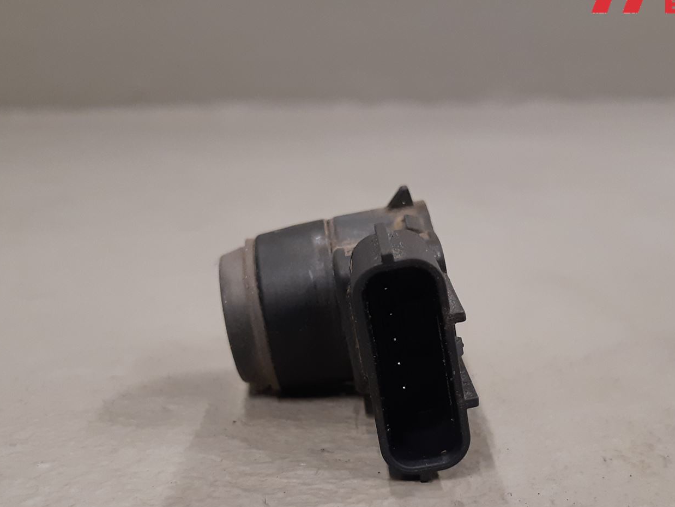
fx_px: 839
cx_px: 368
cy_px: 340
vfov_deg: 33.3
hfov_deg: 43.8
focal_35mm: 43
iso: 160
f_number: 1.7
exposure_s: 1/50
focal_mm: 3.93
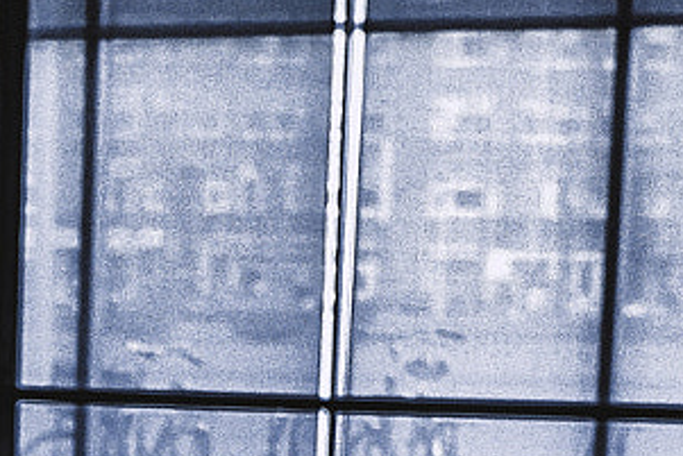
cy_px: 1028
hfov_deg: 10.3
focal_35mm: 186
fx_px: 3530
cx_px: -622
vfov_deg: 7.0
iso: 640
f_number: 2.8
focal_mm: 35
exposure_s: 1/40
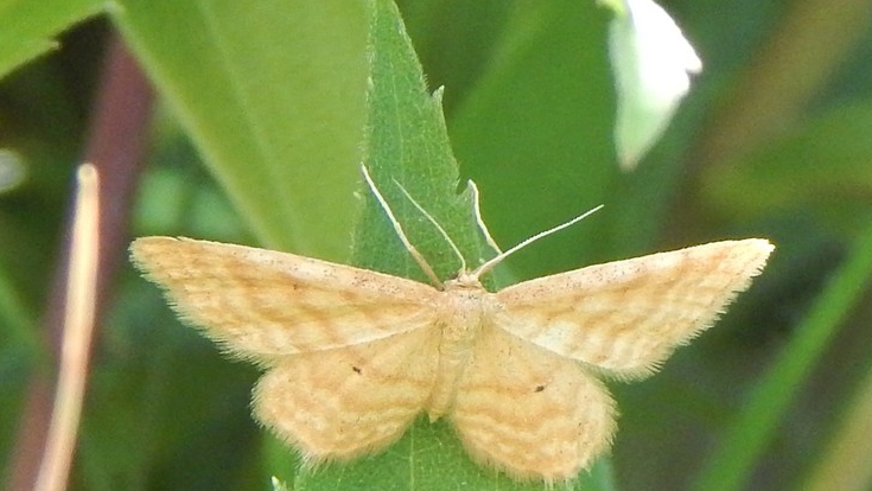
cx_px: 470
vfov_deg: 8.4
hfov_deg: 14.9
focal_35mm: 144
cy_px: 298
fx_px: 3331
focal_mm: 20.5
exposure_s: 1/160
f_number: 4.6
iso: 400
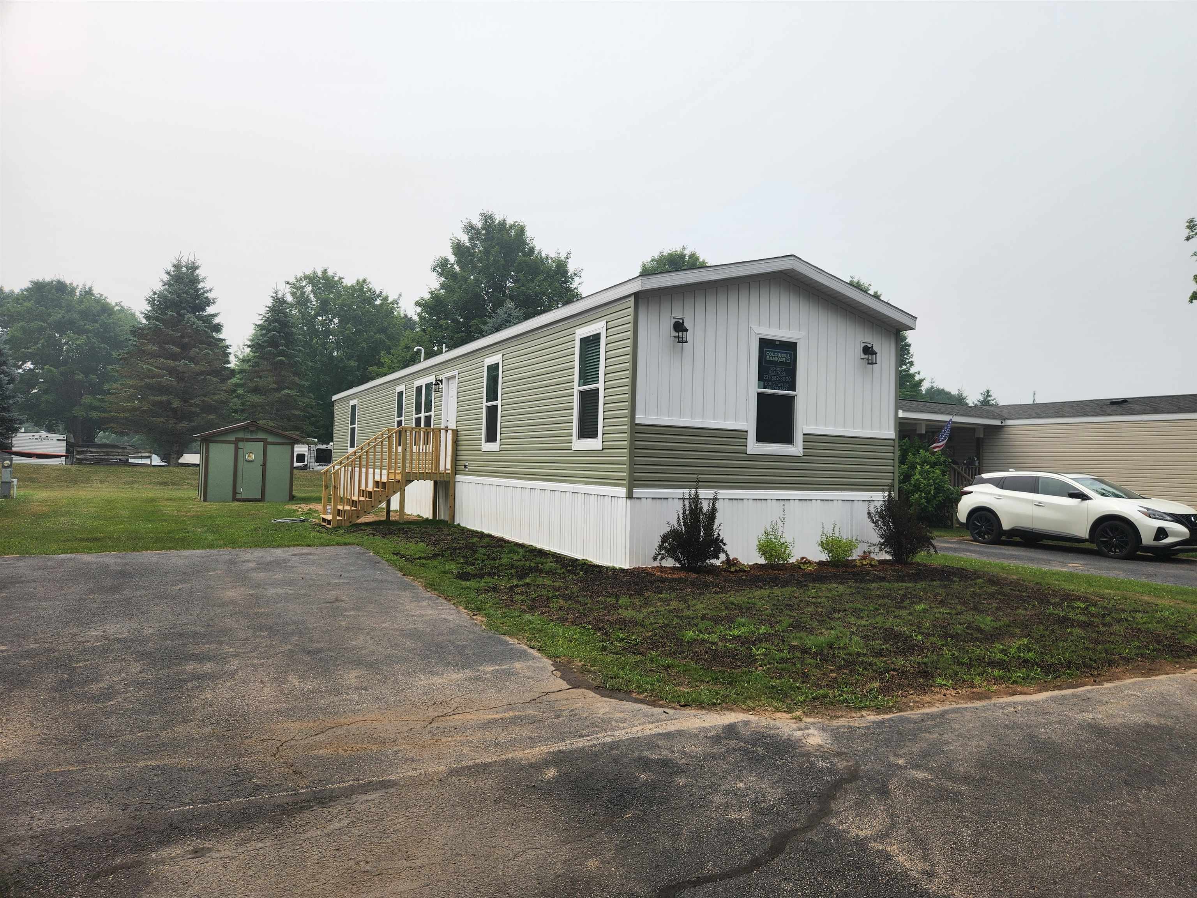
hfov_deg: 73.9
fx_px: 795
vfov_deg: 58.9
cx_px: 598
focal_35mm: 23
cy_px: 449
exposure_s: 1/1915
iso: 20
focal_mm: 5.4
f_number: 1.8
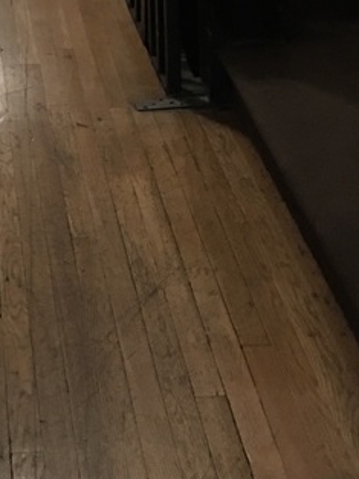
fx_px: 1177
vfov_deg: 20.6
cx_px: -70
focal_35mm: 85
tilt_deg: -11.9
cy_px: -182
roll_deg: +3.5
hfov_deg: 16.6
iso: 64
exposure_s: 1/4
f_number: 2.2
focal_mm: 4.15
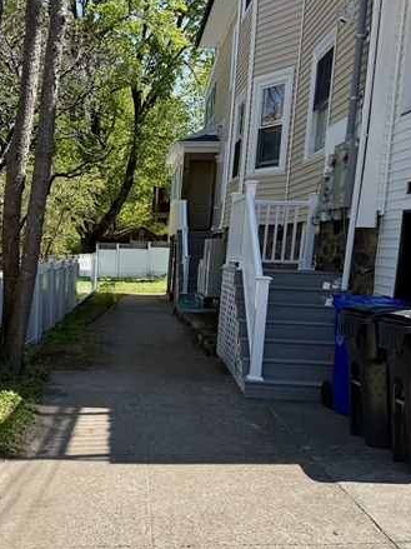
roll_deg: -3.4
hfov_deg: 33.5
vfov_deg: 44.3
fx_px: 665
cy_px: 354
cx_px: 95
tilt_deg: -8.4
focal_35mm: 42
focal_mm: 6.76
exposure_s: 1/3279
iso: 80
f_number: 1.78
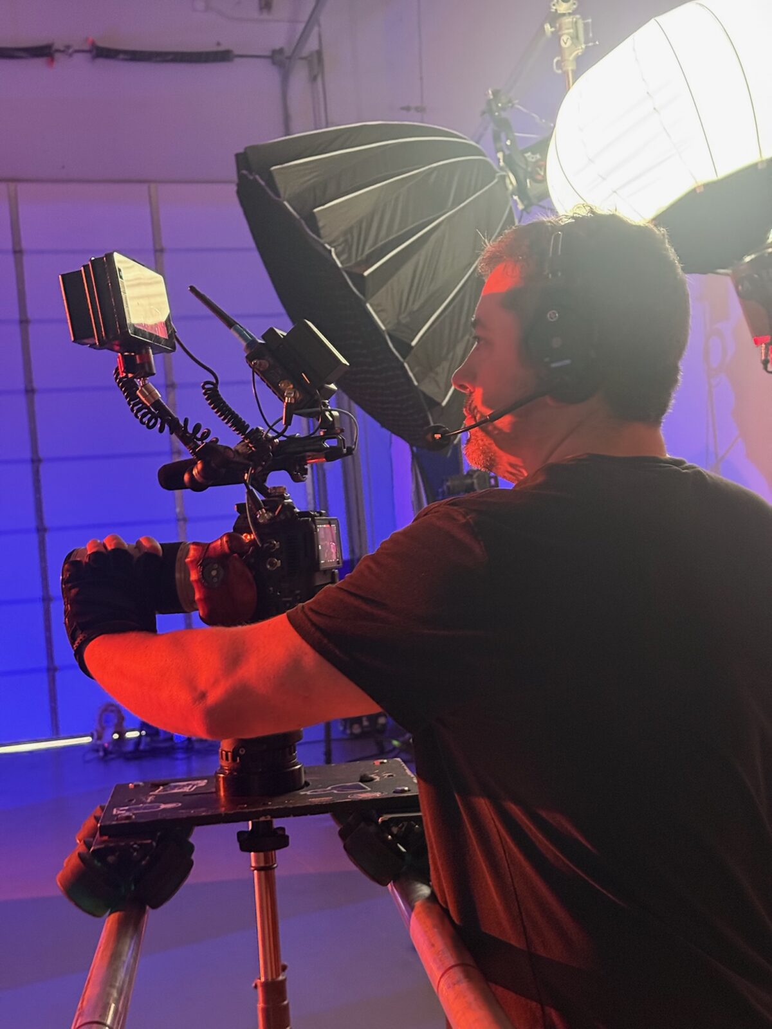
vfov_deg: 39.7
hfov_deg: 30.3
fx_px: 1427
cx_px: 386
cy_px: 514
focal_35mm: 48
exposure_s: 1/21
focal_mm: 6.76
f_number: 1.78
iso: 800
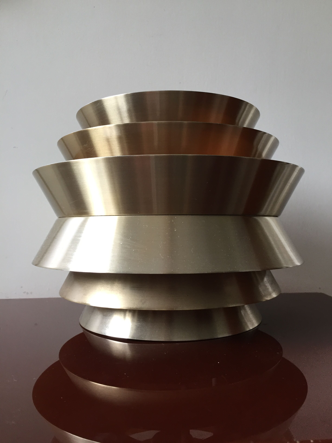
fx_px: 371
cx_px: 166
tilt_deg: -1.6
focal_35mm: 29
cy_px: 222
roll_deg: +0.1
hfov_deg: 48.2
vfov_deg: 61.7
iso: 64
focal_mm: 4.15
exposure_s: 1/33
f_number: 2.2
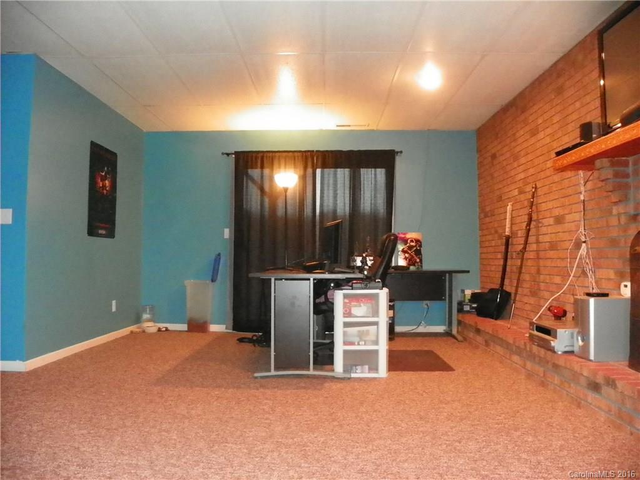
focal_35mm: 26
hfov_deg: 67.3
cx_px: 320
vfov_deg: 53.1
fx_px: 481
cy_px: 240
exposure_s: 1/30
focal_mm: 4.6
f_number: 2.8
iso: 800
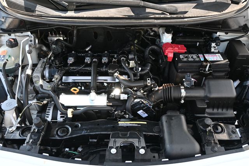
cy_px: 83
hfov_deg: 58.4
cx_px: 124
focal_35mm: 32
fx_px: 223
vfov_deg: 40.8
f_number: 4
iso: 400
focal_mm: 21.5
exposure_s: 1/125
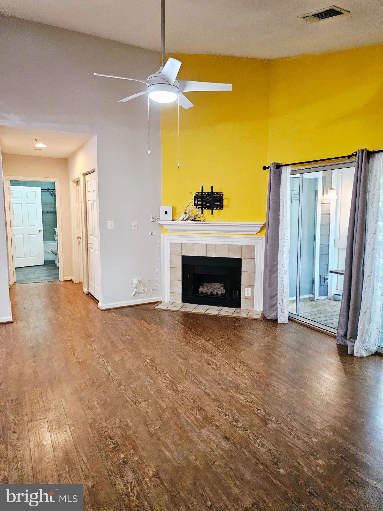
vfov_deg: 73.9
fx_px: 339
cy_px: 256
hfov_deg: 58.9
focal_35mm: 23
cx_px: 192
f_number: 1.7
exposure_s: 1/120
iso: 1000
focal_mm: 6.3
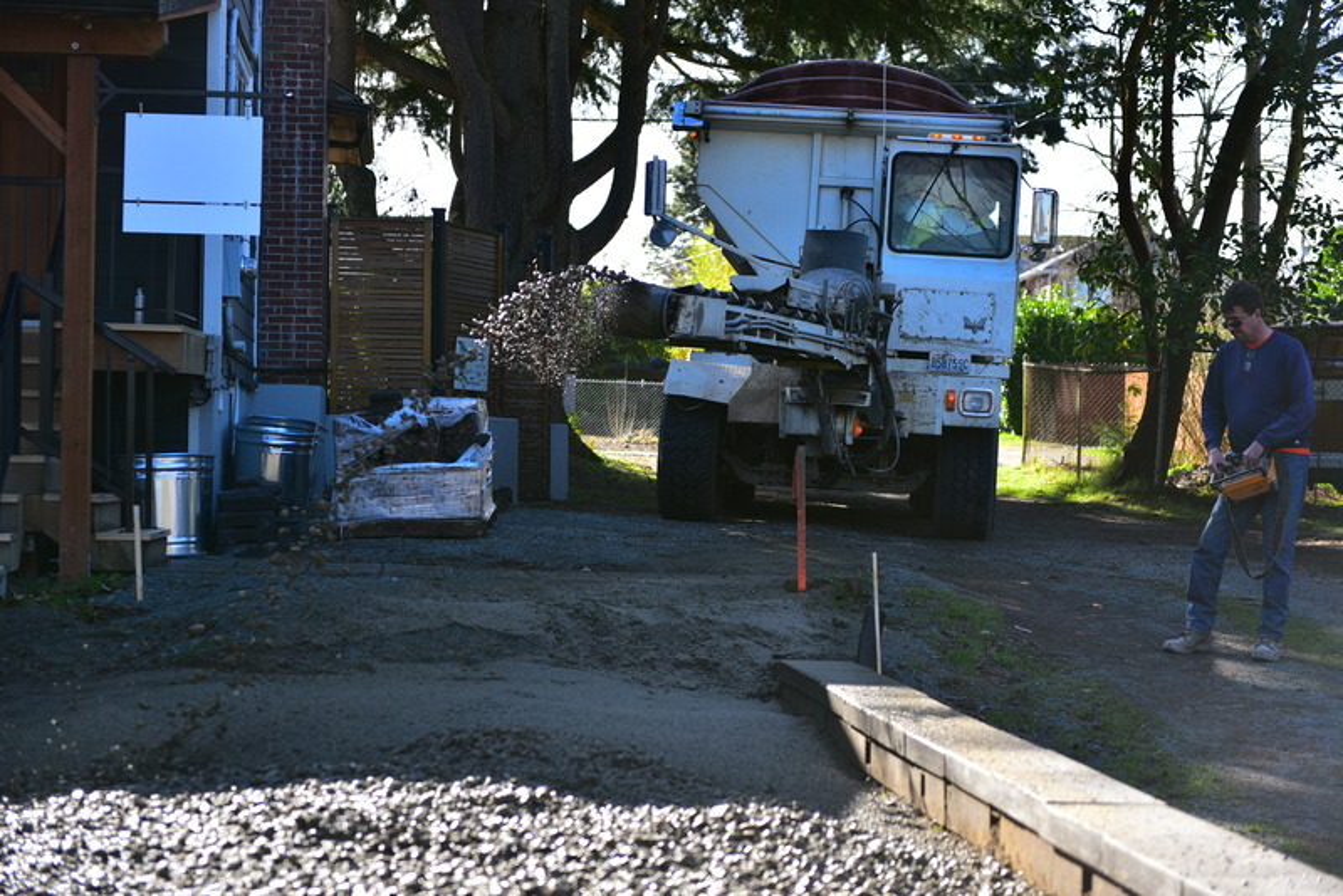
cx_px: 672
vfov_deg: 19.5
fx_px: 2612
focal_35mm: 70
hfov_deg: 28.8
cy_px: 448
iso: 640
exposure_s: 1/2500
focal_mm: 70
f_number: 2.8
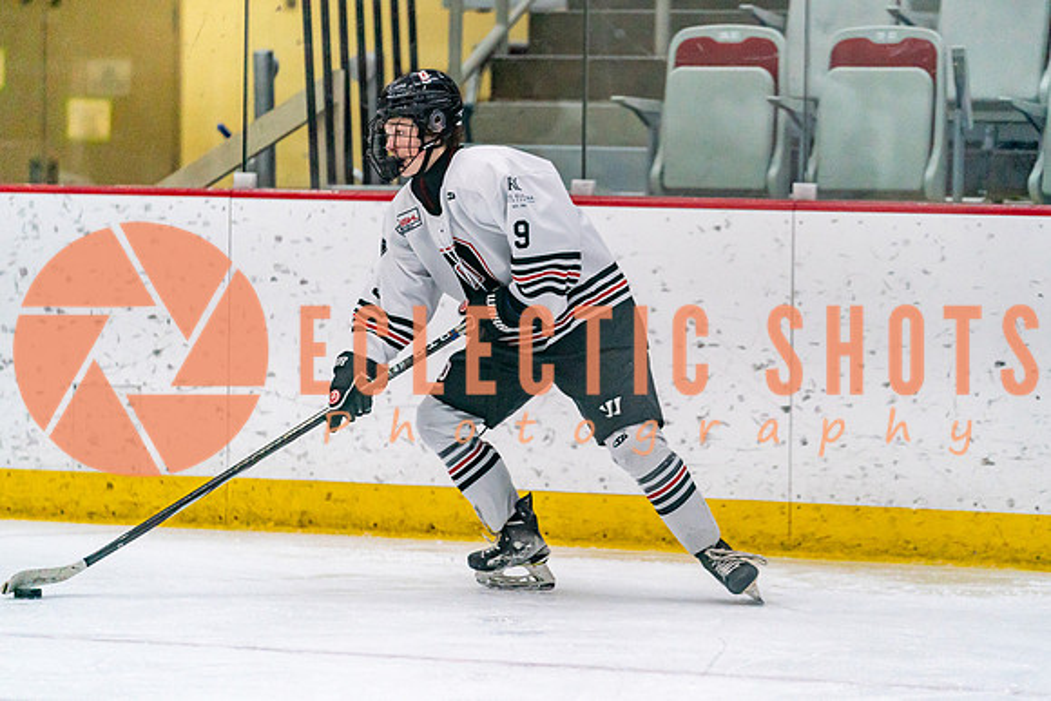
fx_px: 6528
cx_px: 580
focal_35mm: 224
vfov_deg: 6.1
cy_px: 323
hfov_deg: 9.2
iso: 3200
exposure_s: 1/1250
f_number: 2.8
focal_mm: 200
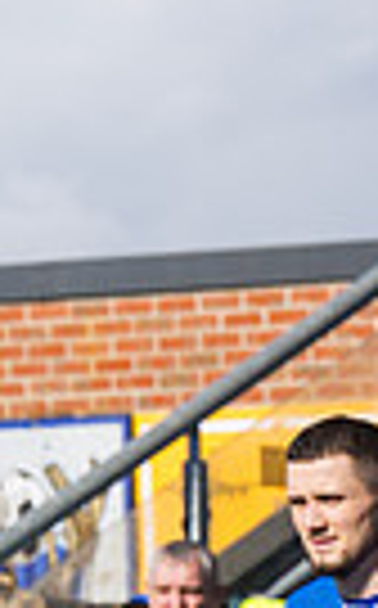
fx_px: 6664
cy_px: 977
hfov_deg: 3.1
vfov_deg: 5.2
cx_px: 1513
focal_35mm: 403
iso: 100
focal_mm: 73
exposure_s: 1/1600
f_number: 5
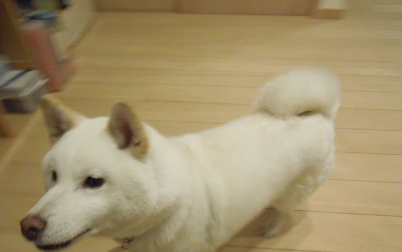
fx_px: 296
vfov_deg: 46.0
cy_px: 138
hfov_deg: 68.4
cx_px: 200
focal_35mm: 27
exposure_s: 1/30
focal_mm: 4.5
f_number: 3.3
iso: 1600
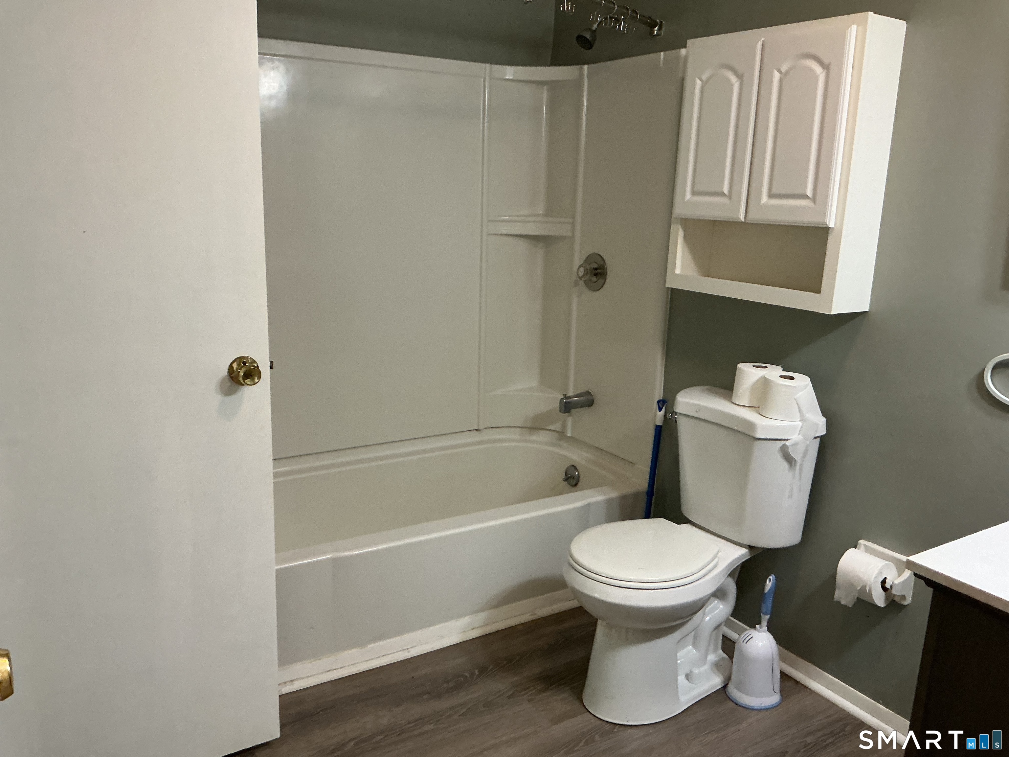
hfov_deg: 61.7
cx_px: 504
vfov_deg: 48.2
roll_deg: -1.5
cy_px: 378
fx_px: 845
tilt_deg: -13.5
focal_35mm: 29
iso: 160
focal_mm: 3
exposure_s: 1/60
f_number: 1.8
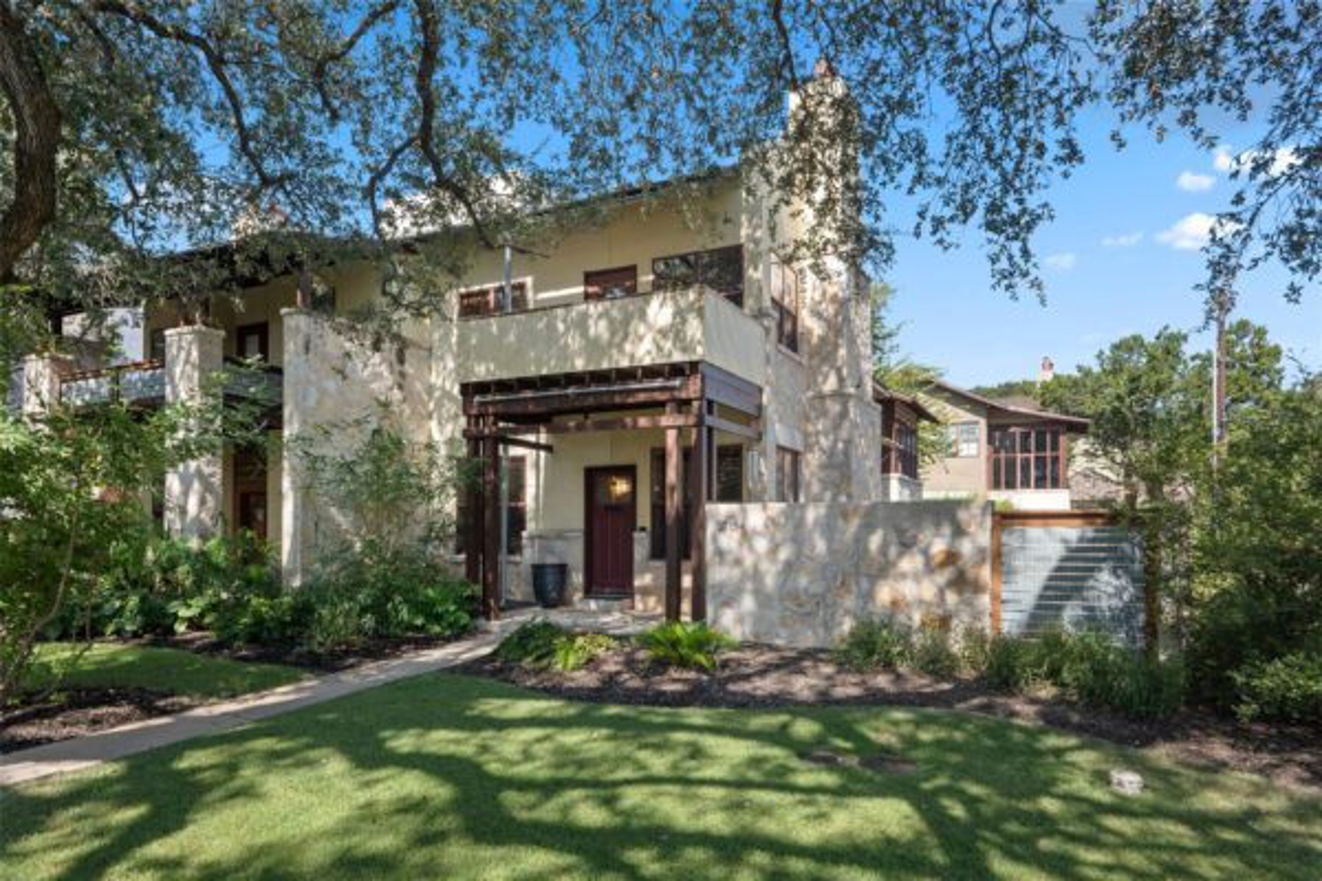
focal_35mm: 20
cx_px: 661
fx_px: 734
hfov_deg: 84.0
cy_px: 440
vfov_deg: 61.9
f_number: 8
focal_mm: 20
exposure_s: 1/50
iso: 200
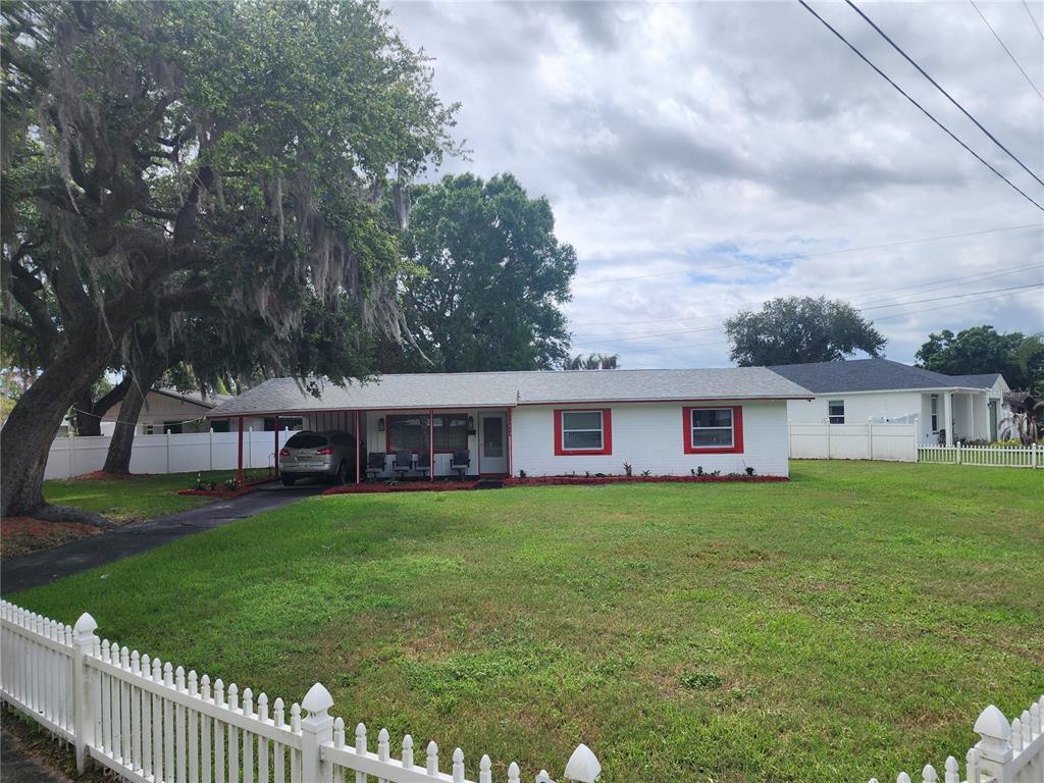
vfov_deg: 58.9
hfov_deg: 73.9
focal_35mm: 23
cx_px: 522
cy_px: 392
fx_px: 694
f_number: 1.8
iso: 12
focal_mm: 6.4
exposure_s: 1/1339
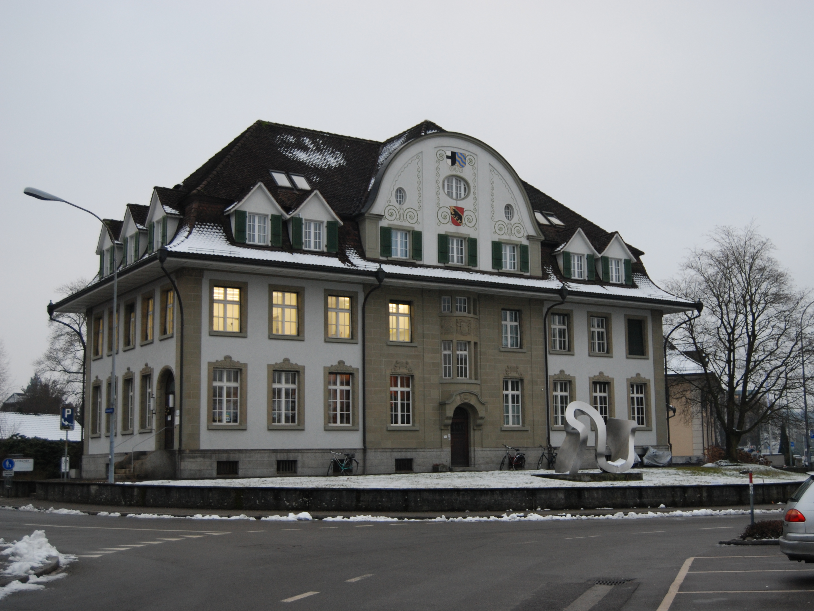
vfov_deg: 31.5
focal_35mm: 46
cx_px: 456
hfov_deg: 41.2
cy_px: 308
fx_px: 1082
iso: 360
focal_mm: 28
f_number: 4.2
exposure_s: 1/125
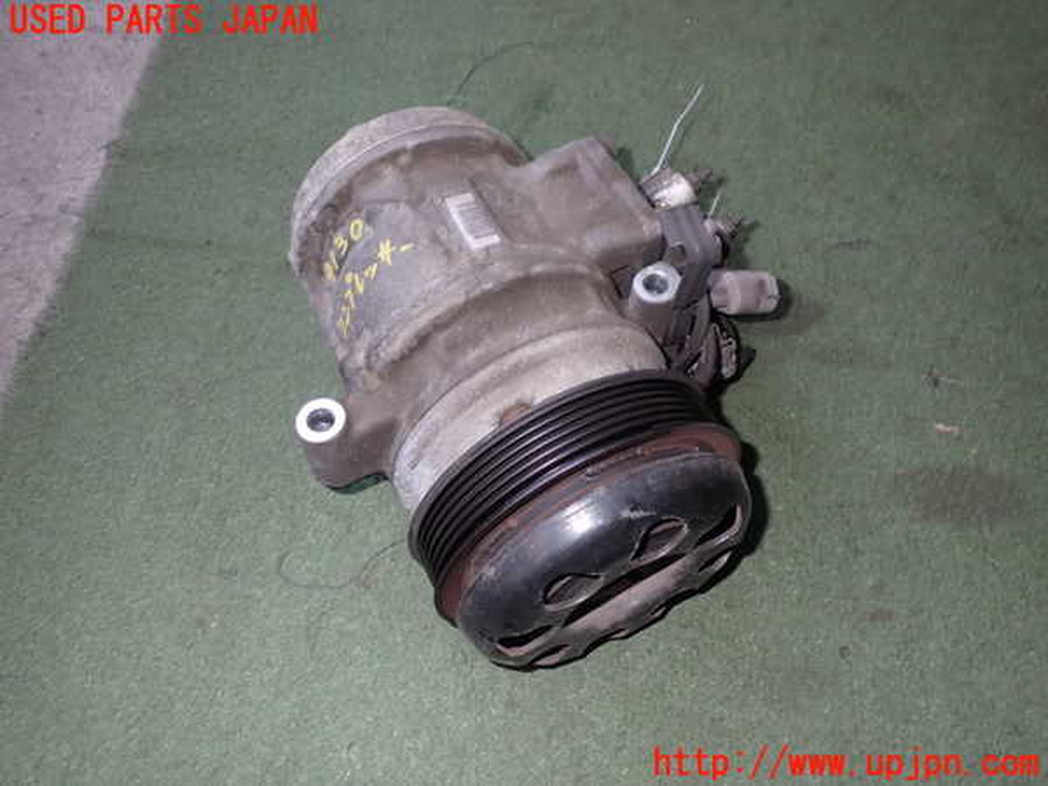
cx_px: 524
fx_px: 908
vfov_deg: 46.8
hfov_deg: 60.0
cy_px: 393
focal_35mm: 30
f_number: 6.3
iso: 160
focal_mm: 5.4
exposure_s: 1/30
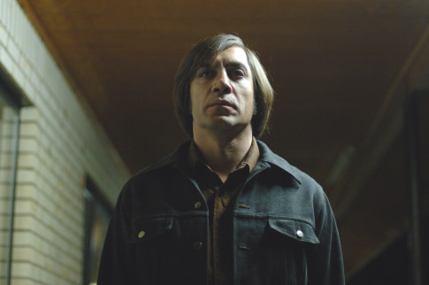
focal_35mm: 75
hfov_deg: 27.0
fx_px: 893
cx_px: 214
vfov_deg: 18.1
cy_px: 142
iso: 800
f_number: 1.6
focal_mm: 50
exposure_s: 1/80
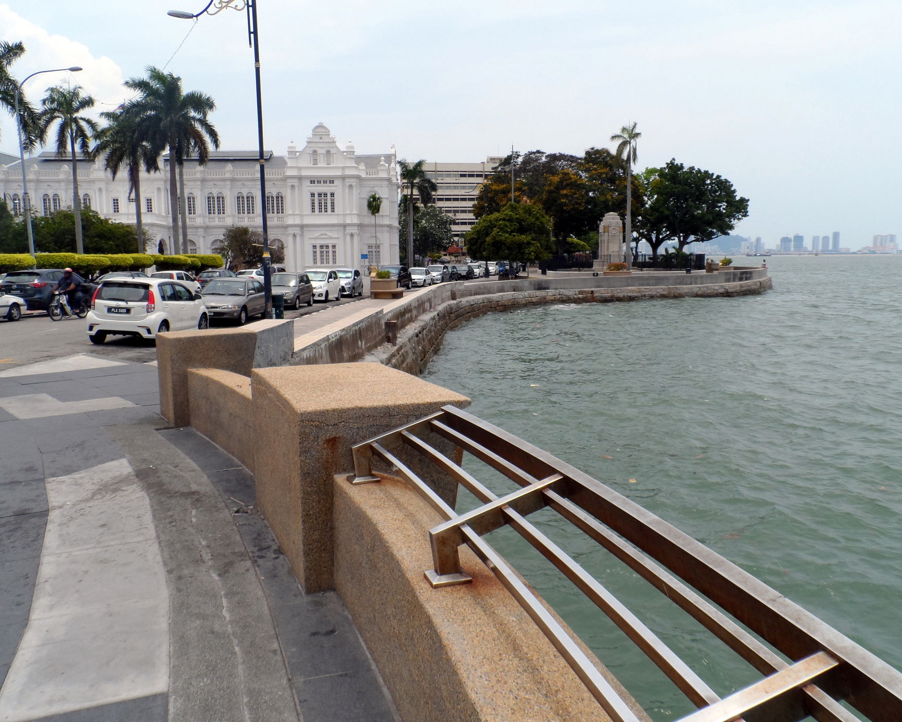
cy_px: 350
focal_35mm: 26
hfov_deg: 66.0
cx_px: 476
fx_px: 694
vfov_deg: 54.9
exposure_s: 1/750
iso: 80
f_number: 4.5
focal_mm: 4
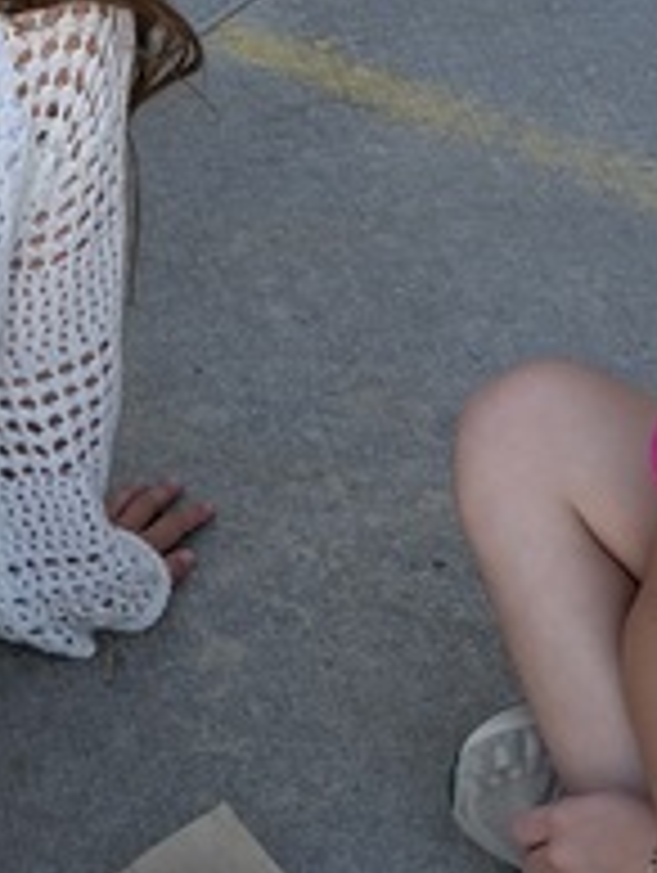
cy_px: 126
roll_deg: +0.7
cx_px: 104
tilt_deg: -30.1
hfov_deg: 10.8
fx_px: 3459
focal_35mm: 137
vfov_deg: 14.3
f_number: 1.6
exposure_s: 1/1217
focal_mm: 5.96
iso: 64
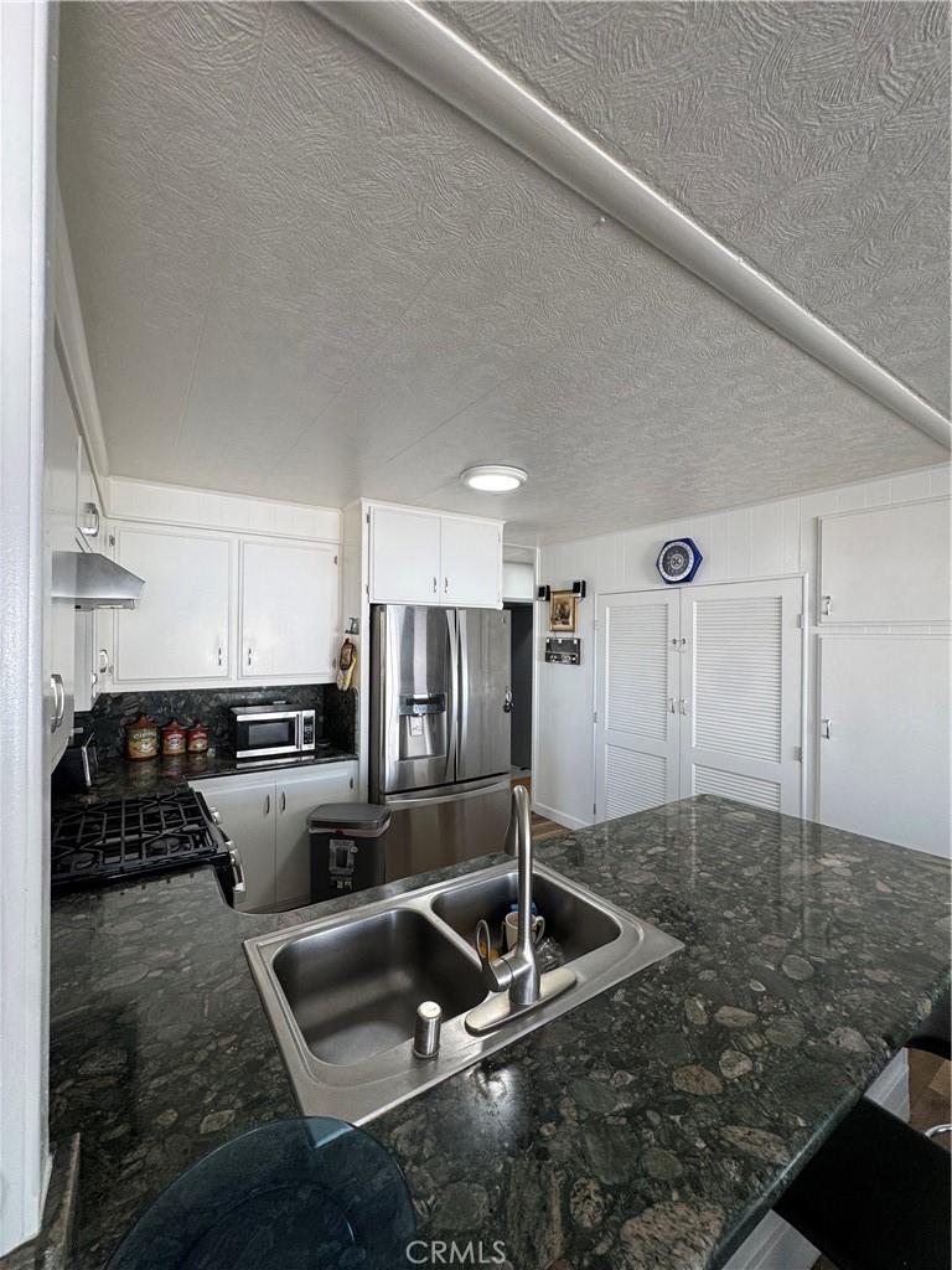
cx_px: 476
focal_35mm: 14
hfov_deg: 85.7
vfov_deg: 102.1
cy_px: 635
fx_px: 513
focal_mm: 2.22
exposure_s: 1/99
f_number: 2.2
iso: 64
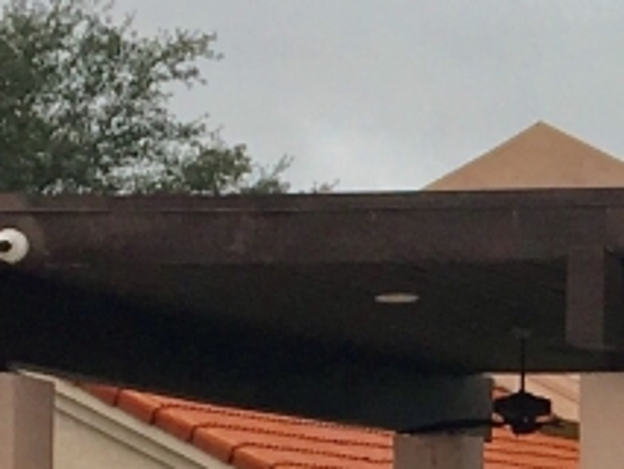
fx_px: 3932
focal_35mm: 218
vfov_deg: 6.7
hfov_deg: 8.7
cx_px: 1175
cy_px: 698
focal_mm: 4.15
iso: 25
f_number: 2.2
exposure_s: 1/292
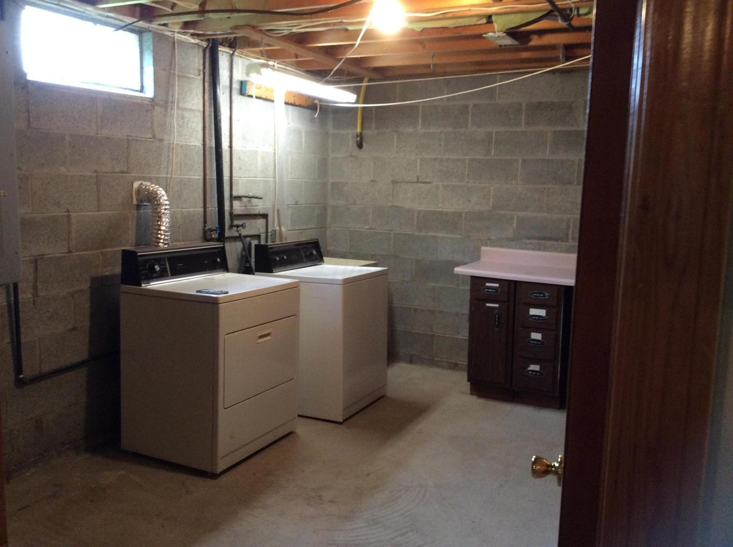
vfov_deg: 44.0
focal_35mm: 32
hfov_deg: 56.9
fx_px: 676
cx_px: 366
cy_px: 274
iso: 200
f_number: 2.4
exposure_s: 1/24
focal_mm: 3.3
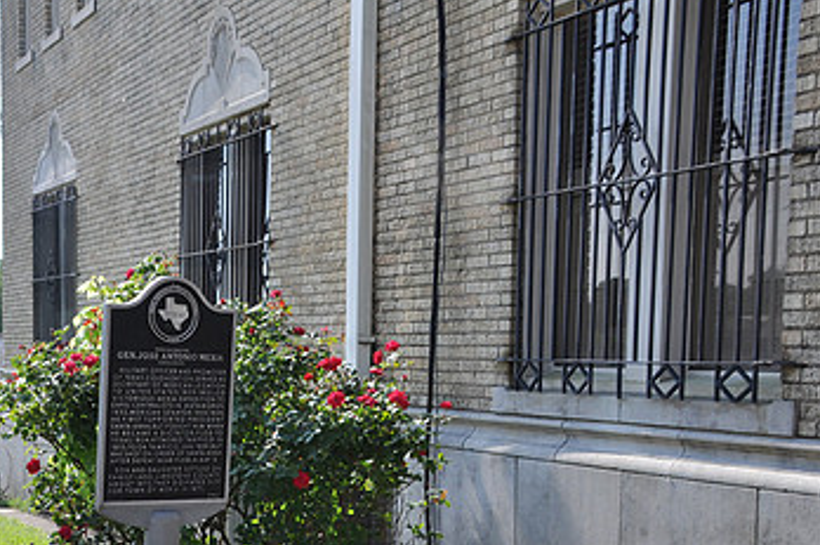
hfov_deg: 32.9
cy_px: 438
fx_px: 1365
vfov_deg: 22.3
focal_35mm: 60
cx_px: 226
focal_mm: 24
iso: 200
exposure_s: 1/200
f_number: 7.1
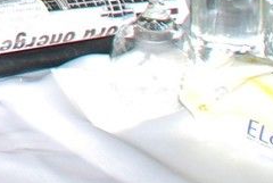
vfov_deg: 6.9
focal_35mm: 180
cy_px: -352
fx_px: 1368
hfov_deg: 10.1
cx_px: -358
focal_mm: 18
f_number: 3.5
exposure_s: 1/60
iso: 200
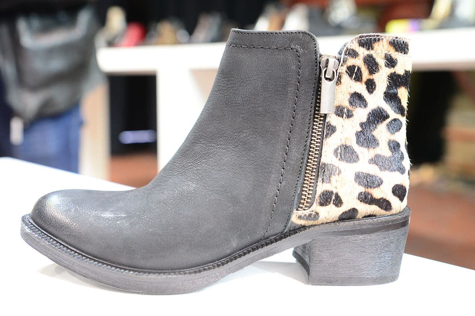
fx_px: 501
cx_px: 238
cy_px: 158
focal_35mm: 38
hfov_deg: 50.7
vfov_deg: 35.1
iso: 2500
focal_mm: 38
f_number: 4.5
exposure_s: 1/50
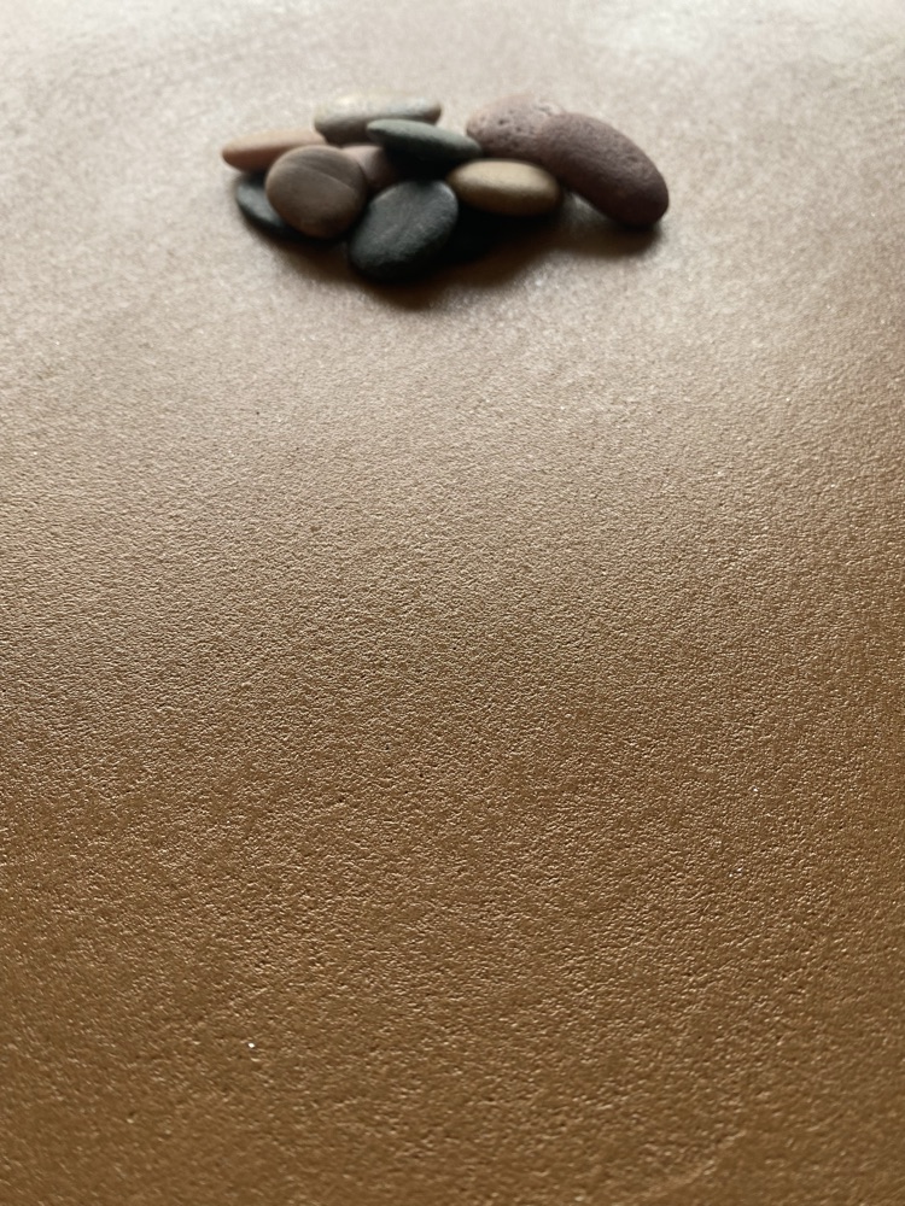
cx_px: 452
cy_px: 603
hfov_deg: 54.9
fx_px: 871
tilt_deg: -50.0
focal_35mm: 25
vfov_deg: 69.4
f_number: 1.8
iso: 80
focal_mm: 4.25
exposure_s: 1/121
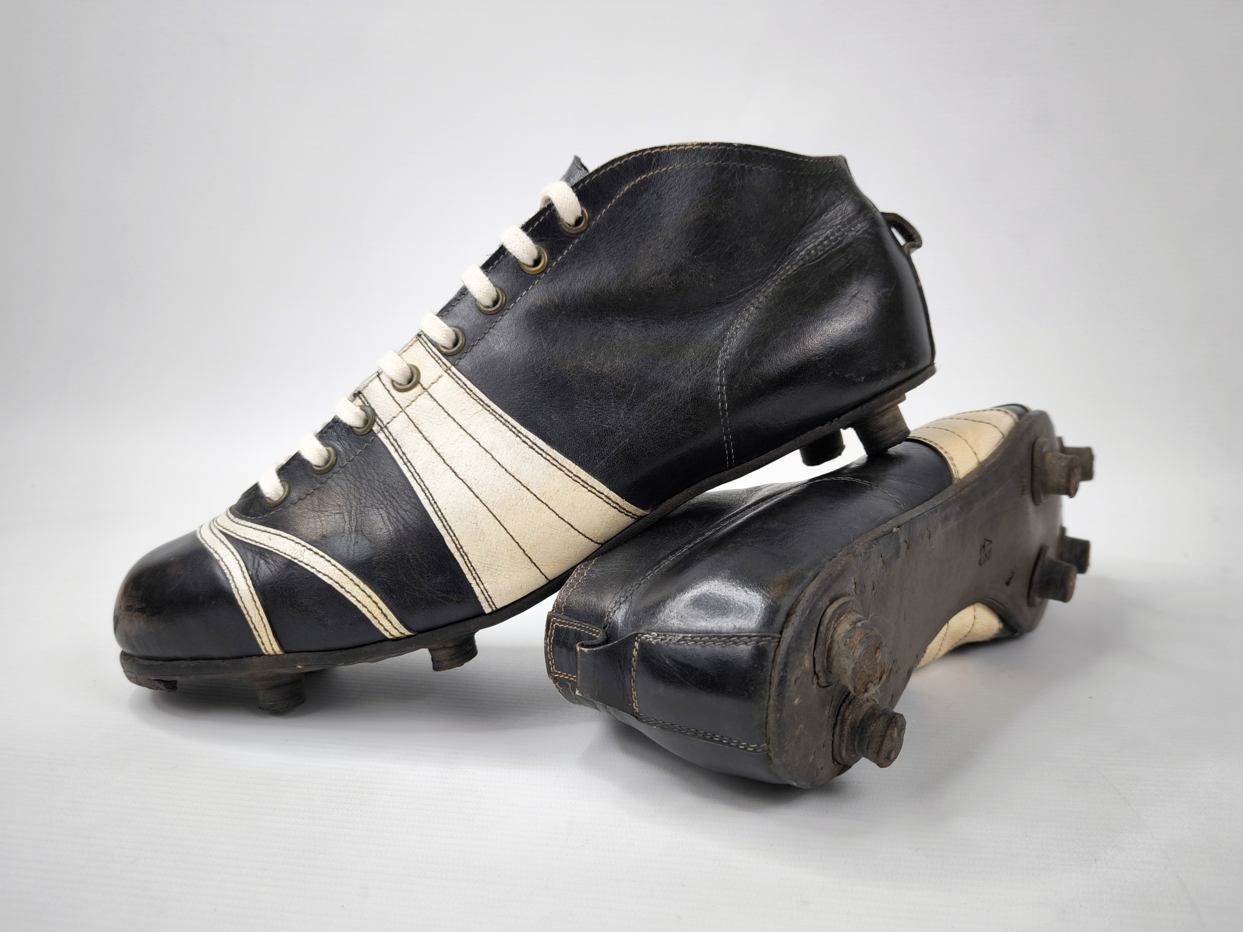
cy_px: 466
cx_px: 622
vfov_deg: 56.8
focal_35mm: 24
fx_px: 862
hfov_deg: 71.6
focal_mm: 6.92
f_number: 1.9
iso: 64
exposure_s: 1/100
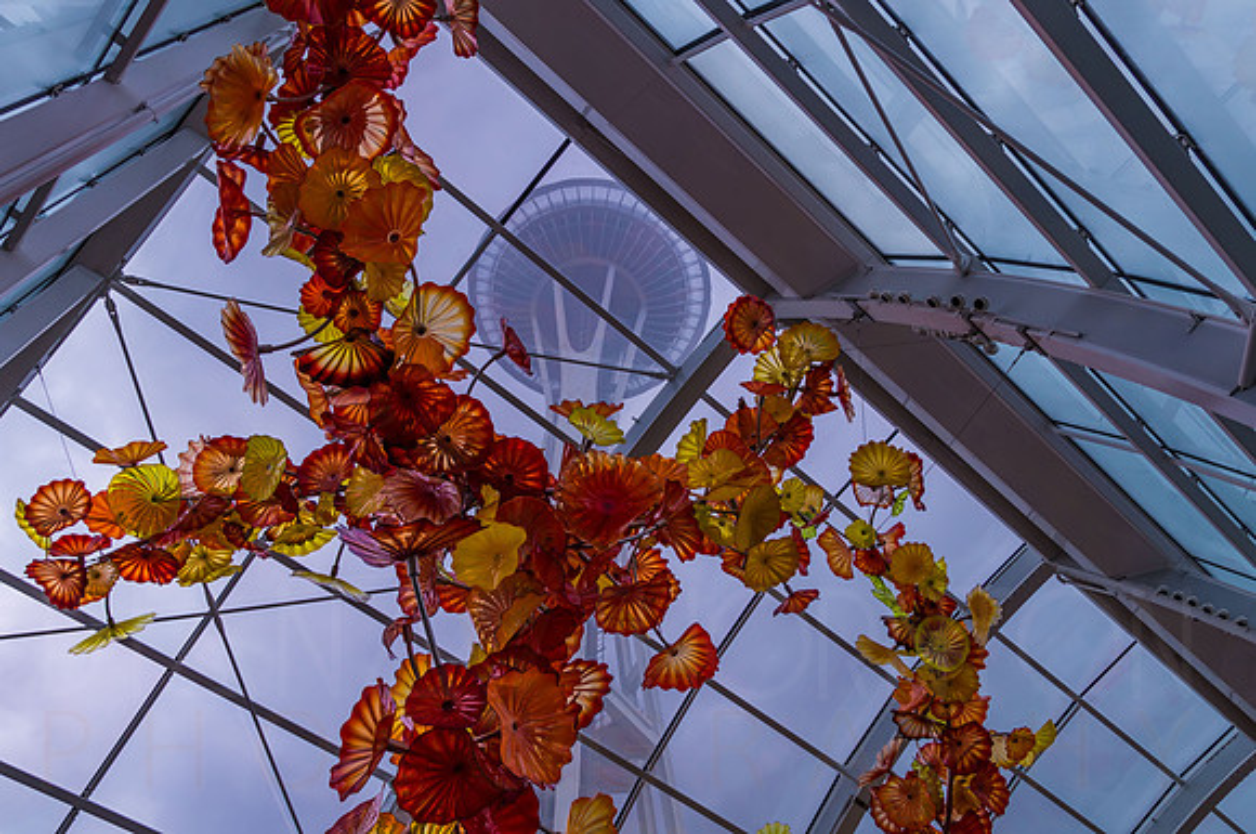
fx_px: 941
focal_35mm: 27
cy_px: 417
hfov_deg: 67.5
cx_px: 628
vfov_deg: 47.8
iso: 100
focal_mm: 18
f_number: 7.1
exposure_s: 1/200
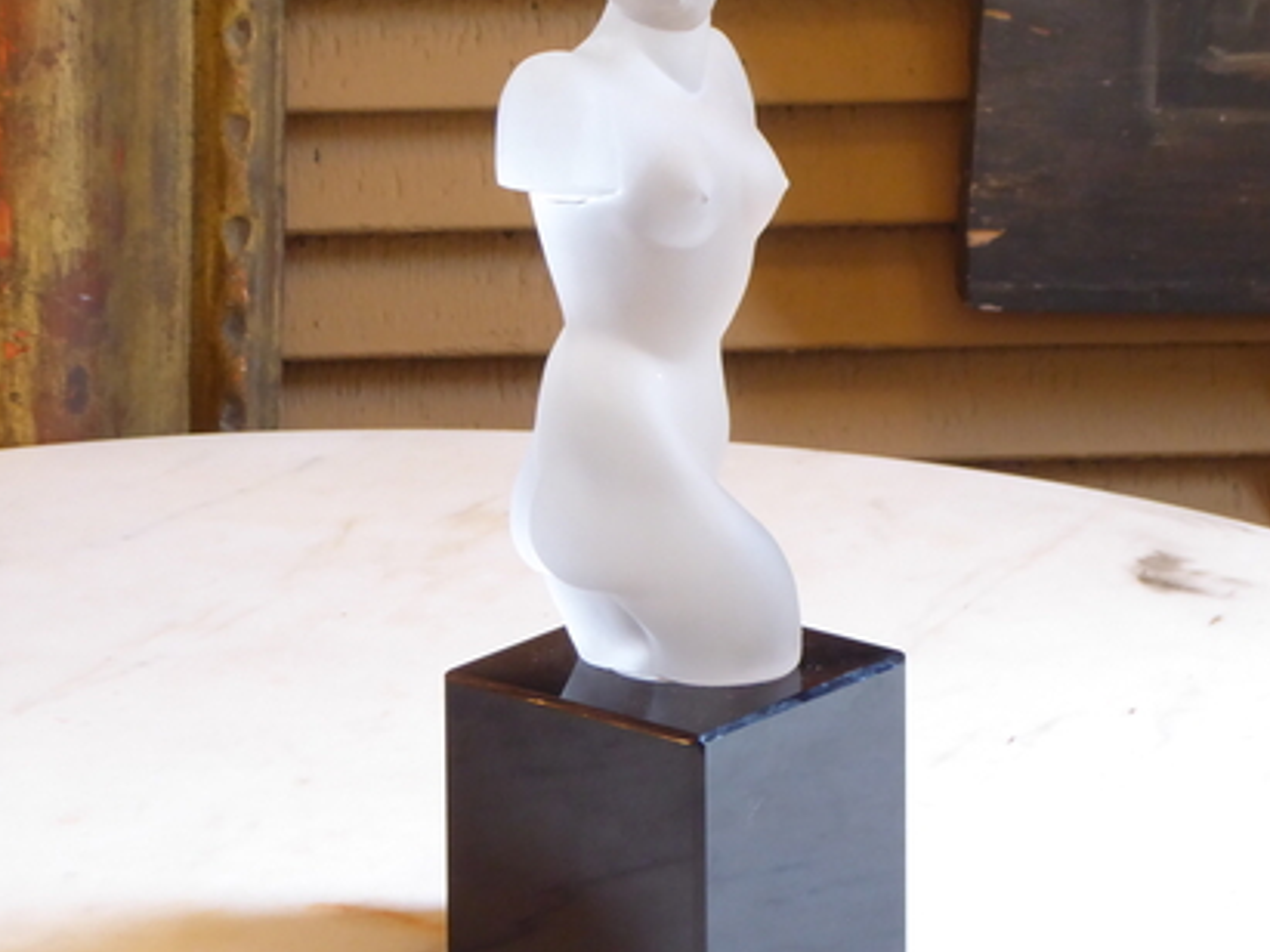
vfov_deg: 8.2
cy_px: 423
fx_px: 6639
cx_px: 742
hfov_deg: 10.9
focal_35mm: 181
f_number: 5.2
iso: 400
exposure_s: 1/6
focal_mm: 22.3
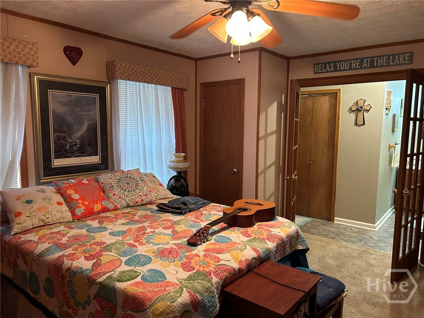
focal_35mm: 26
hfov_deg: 67.3
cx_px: 212
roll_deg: +0.1
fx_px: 318
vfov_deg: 53.1
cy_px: 159
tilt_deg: -7.8
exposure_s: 1/60
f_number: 1.5
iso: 500
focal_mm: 5.7
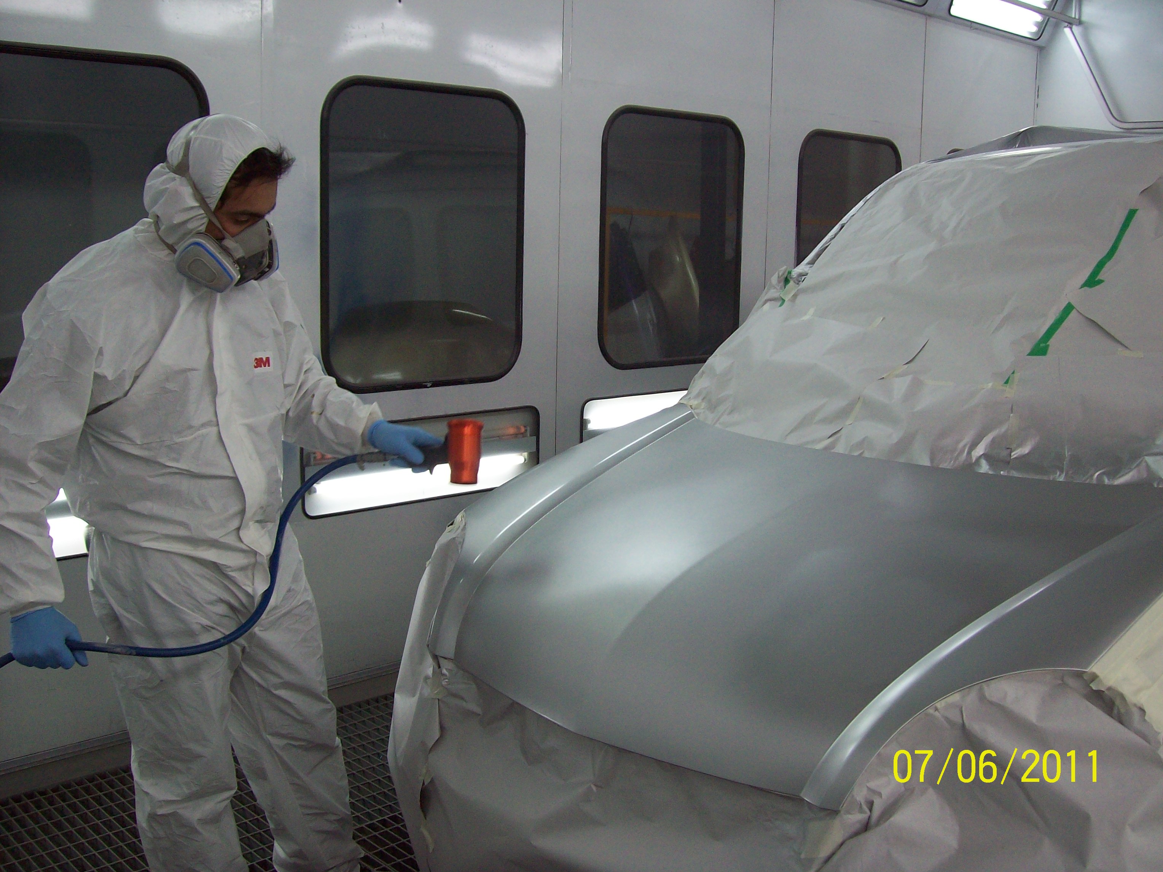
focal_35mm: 36
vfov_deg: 39.7
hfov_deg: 51.4
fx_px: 1209
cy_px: 436
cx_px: 582
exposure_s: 1/64
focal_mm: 6
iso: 97
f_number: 2.7
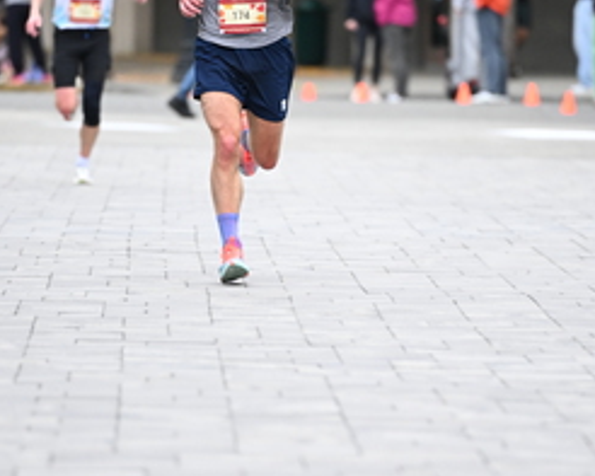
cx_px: 350
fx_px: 7399
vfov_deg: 3.7
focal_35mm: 420
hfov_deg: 4.6
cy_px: 196
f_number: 2.8
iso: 1600
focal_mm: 200
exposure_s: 1/1250
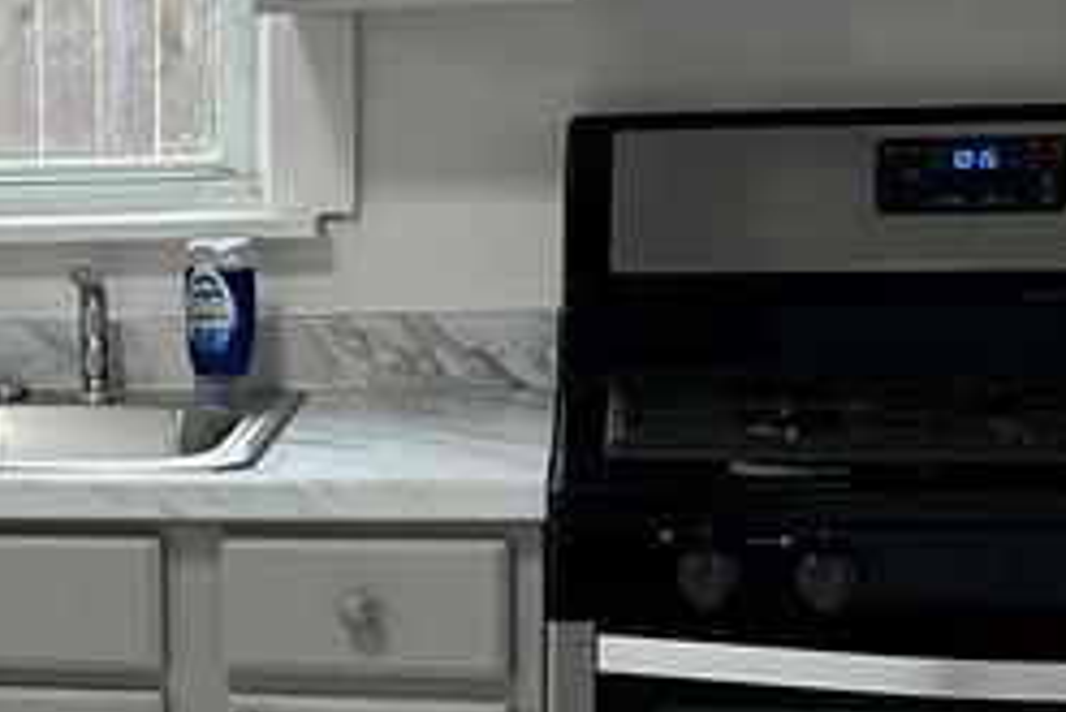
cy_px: 514
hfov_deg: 17.0
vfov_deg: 12.2
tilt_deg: -7.7
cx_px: -393
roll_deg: +2.4
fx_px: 3318
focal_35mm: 112
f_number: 1.5
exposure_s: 1/120
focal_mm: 5.7
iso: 100
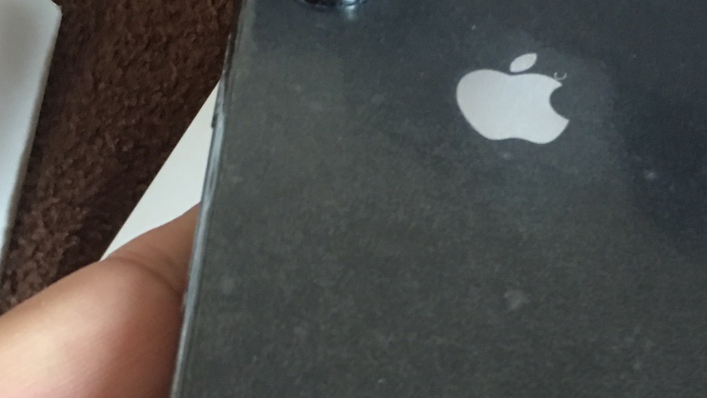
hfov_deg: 31.6
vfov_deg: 17.8
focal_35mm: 66
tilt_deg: -74.3
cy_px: 393
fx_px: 1237
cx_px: 488
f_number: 2.2
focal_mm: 4.15
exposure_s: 1/17
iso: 100
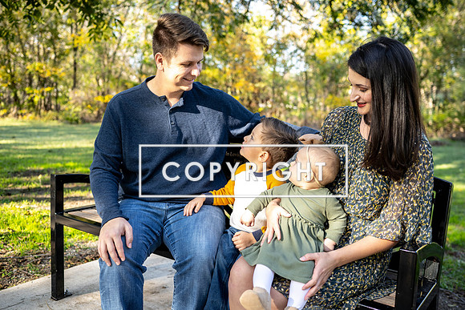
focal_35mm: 35
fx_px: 452
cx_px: 232
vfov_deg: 37.9
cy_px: 155
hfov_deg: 54.4
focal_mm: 35
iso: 160
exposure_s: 1/200
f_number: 2.8
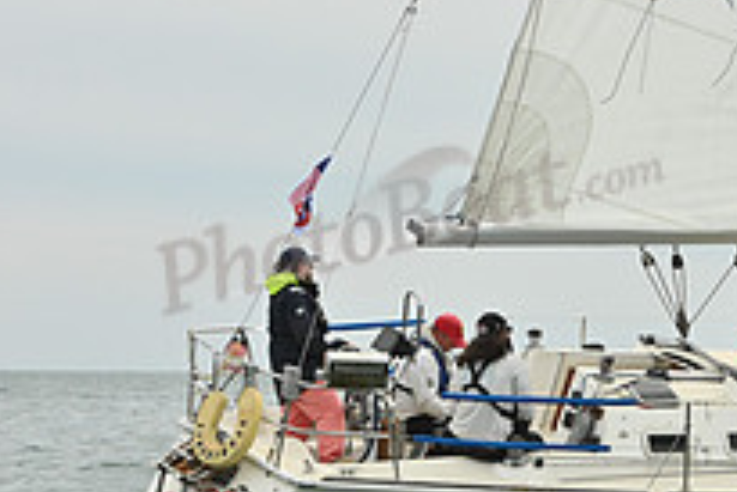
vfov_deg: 5.4
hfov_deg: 8.0
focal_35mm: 255
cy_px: 357
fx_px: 5224
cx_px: 852
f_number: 11
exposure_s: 1/800
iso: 320
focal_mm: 90
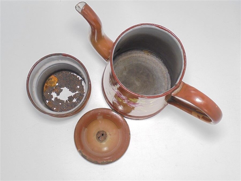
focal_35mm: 43
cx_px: 120
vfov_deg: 33.6
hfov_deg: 43.9
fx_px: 299
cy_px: 90
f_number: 4.5
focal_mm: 7.8
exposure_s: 1/30
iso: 250
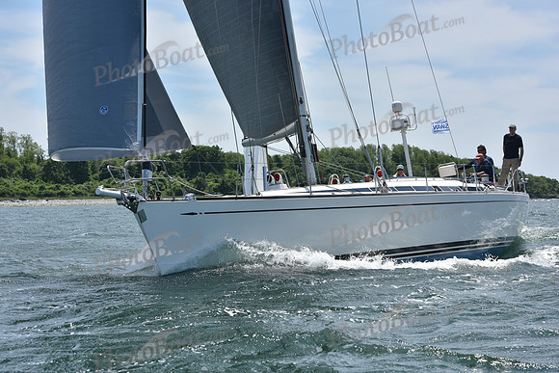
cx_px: 280
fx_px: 1429
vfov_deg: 14.9
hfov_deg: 22.1
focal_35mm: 92
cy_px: 186
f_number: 7.1
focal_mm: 92
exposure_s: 1/1250
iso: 250
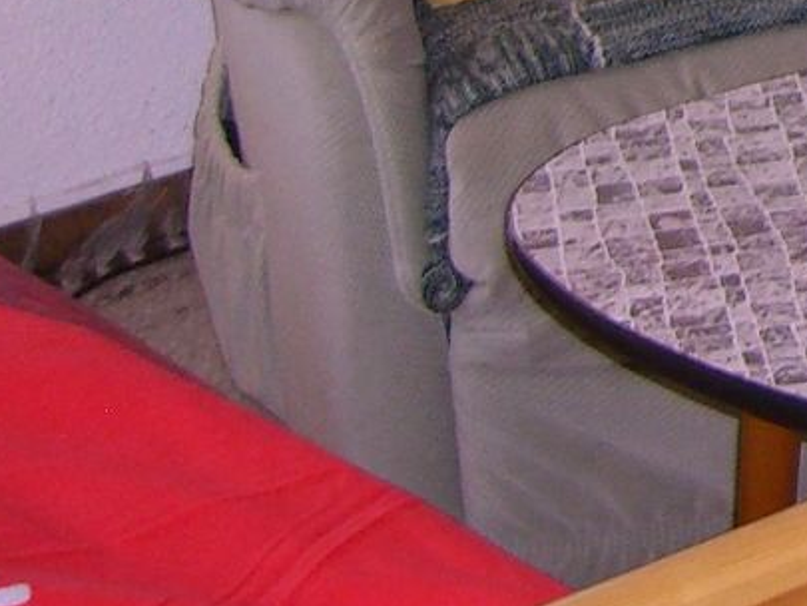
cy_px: -857
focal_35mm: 192
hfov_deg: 9.2
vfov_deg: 7.3
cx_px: 1921
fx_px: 4477
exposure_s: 1/60
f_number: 2.8
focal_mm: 7.9
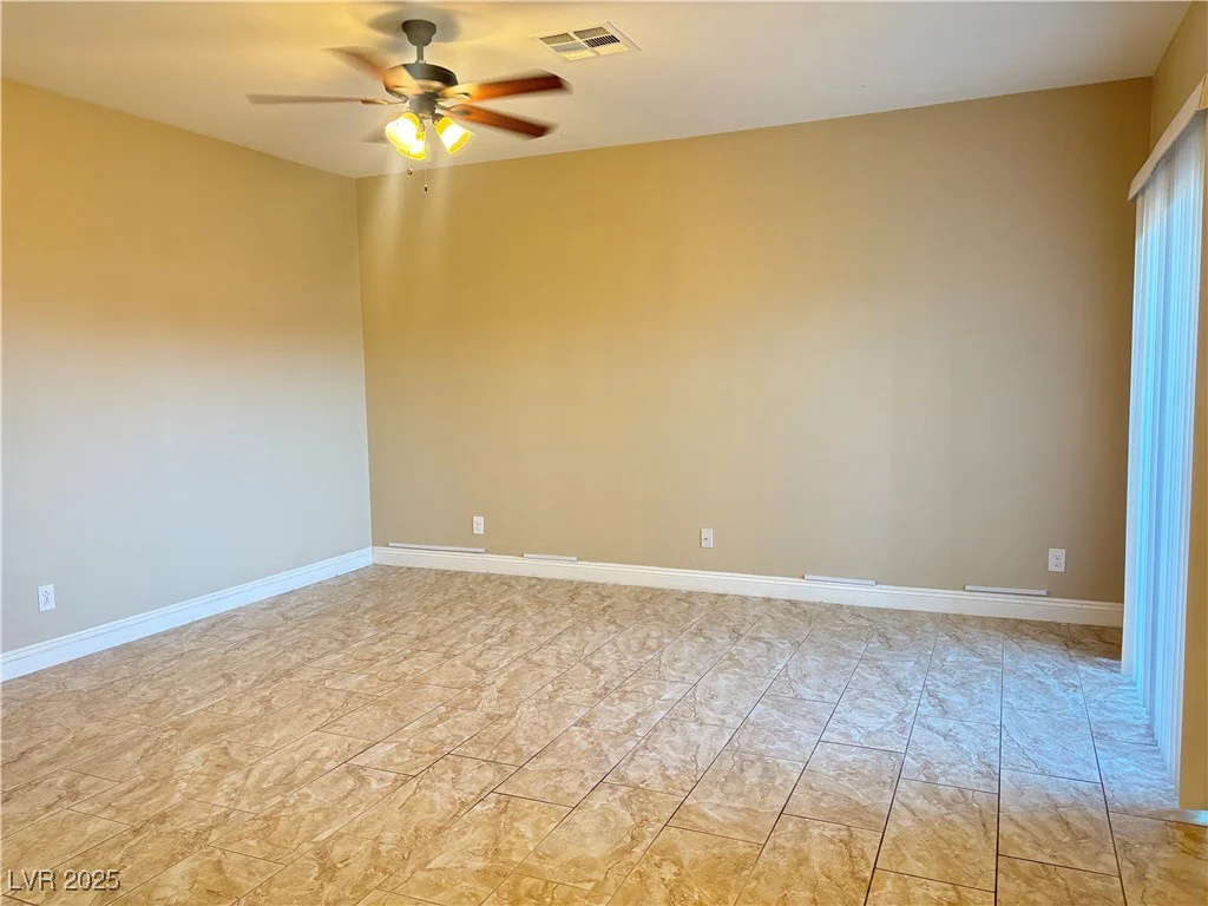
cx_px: 604
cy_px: 453
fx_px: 907
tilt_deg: -5.3
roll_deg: +1.4
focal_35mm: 26
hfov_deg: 67.3
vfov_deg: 53.1
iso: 200
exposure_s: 1/60
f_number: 1.6
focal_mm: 5.96
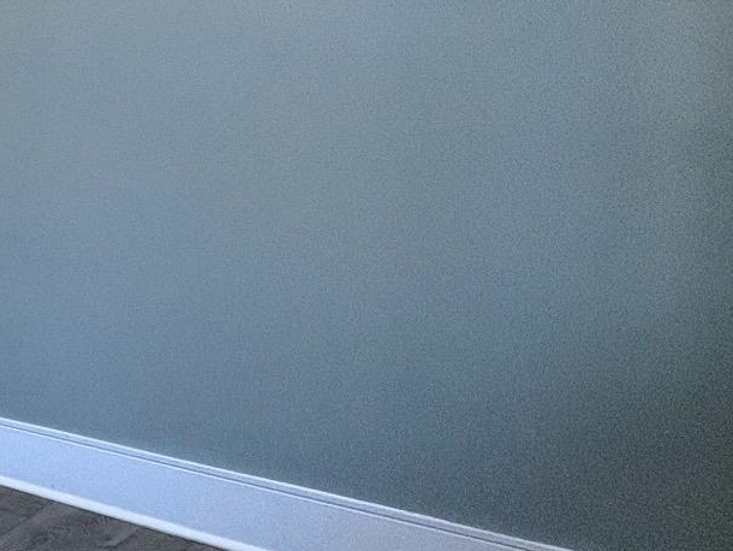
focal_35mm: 47
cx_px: -469
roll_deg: -0.8
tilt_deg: -1.6
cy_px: 141
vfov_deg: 30.4
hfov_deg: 25.2
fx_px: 996
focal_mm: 2.22
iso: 160
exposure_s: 1/120
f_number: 2.2
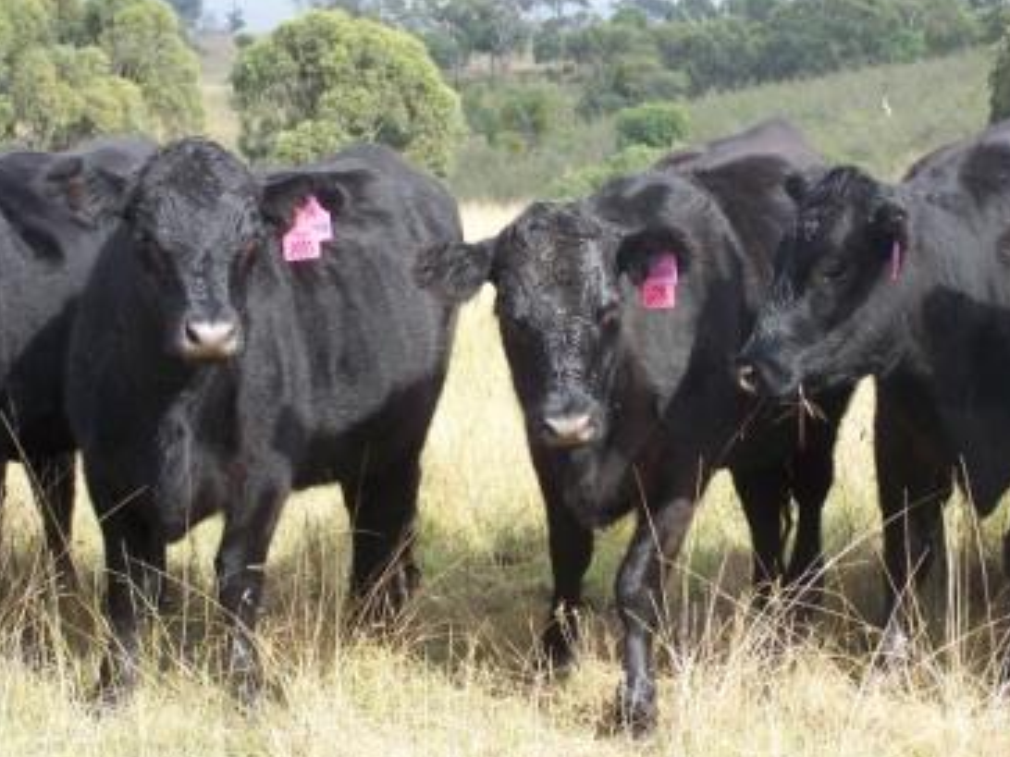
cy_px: 352
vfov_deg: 14.6
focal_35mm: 101
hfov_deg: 19.4
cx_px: 558
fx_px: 2947
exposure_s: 1/350
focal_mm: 13.7
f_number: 3.2
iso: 80
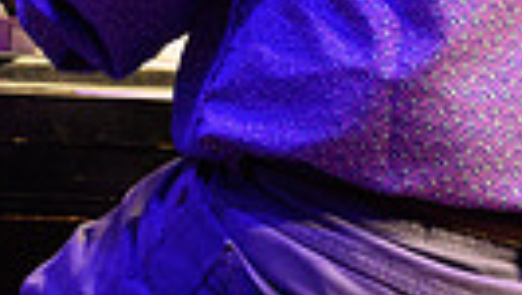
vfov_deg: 1.8
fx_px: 9542
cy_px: -411
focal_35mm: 689
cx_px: -110
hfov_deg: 3.1
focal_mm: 145
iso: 3200
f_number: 5.6
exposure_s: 1/200
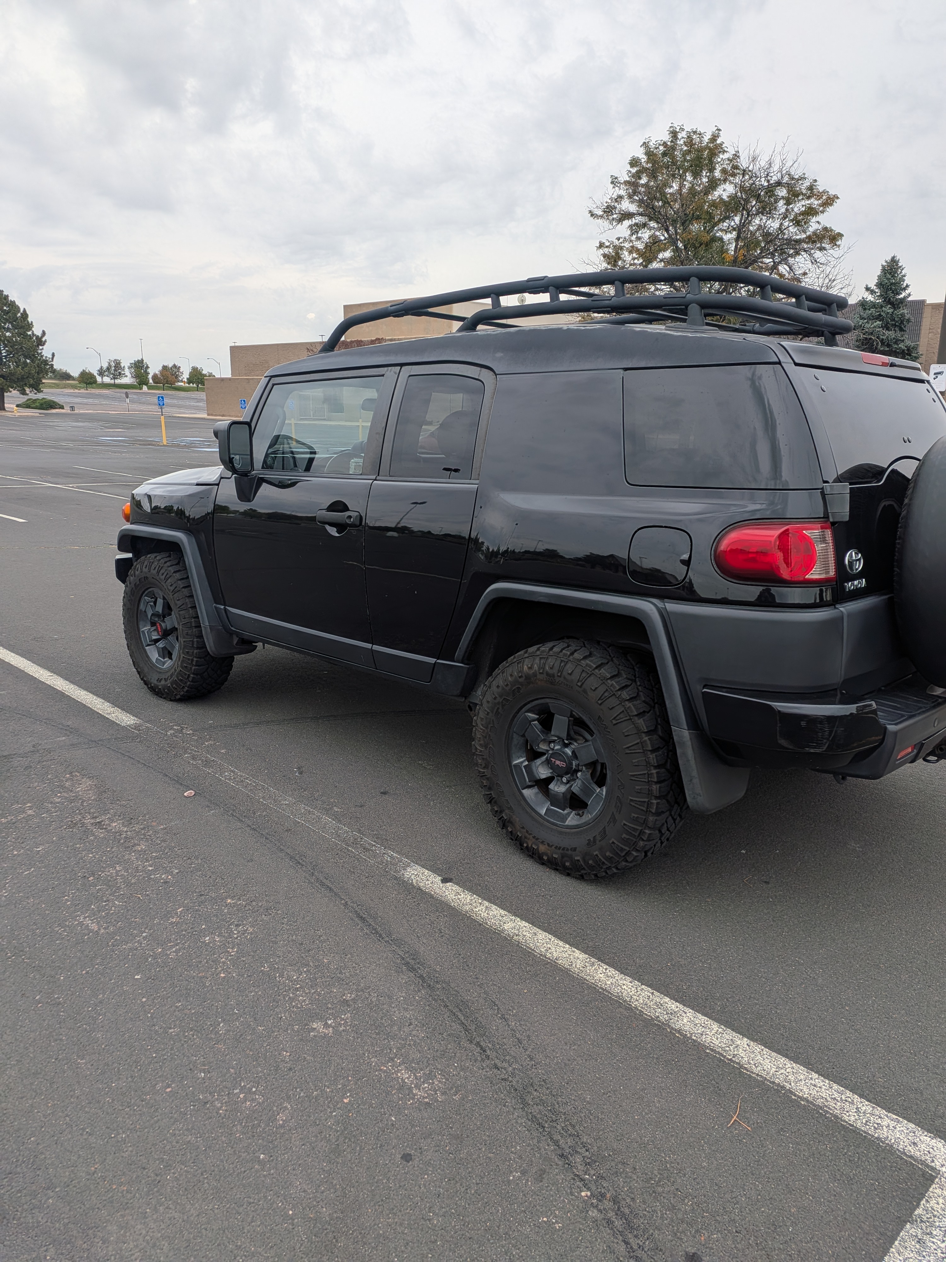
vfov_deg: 71.6
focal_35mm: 24
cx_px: 473
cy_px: 631
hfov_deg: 56.8
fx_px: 875
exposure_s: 1/759
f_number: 1.7
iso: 36
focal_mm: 4.53
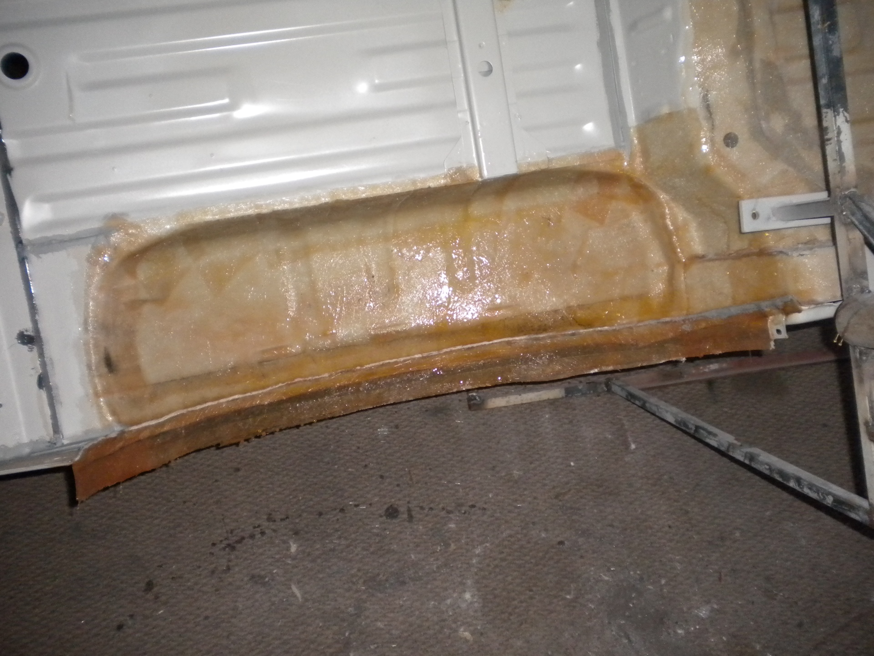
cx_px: 437
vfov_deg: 40.7
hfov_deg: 52.6
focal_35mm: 35
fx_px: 884
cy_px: 328
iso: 400
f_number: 3.1
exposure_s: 1/30
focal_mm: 6.3
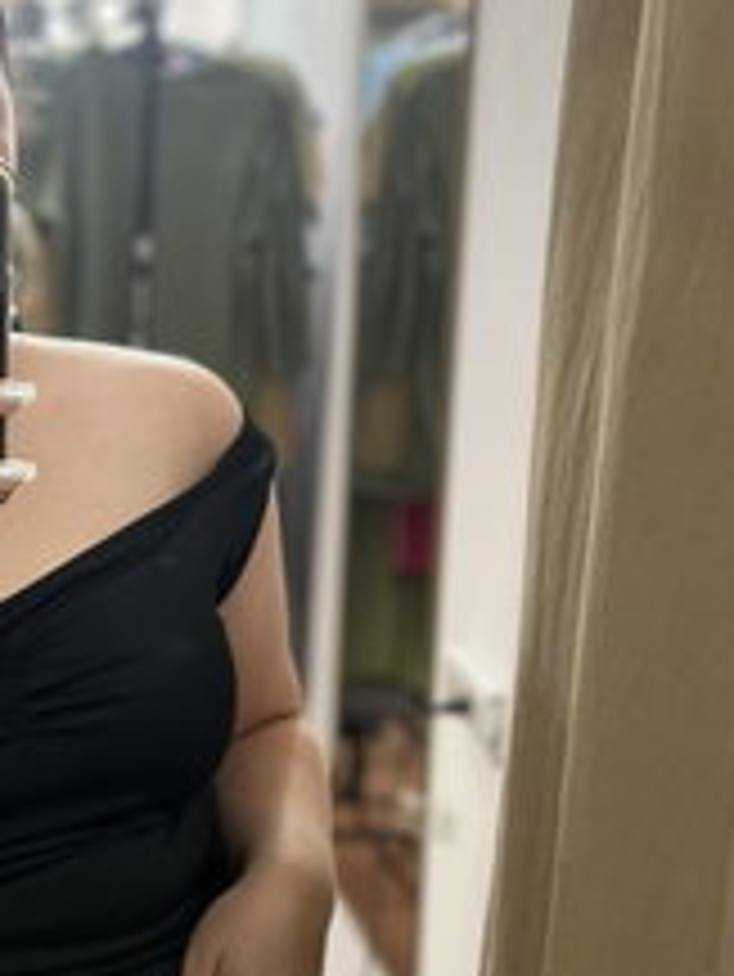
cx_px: -36
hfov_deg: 21.9
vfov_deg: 29.8
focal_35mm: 64
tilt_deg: -13.5
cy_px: 731
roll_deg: +0.5
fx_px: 1808
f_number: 1.5
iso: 125
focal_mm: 5.7
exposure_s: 1/50
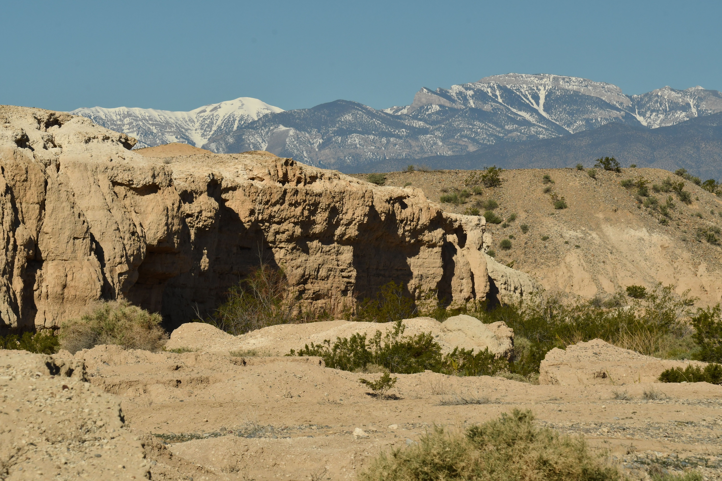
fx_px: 4061
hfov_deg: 10.2
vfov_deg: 6.8
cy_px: 240
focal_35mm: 202
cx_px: 361
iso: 400
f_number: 16
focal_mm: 135
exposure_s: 1/640
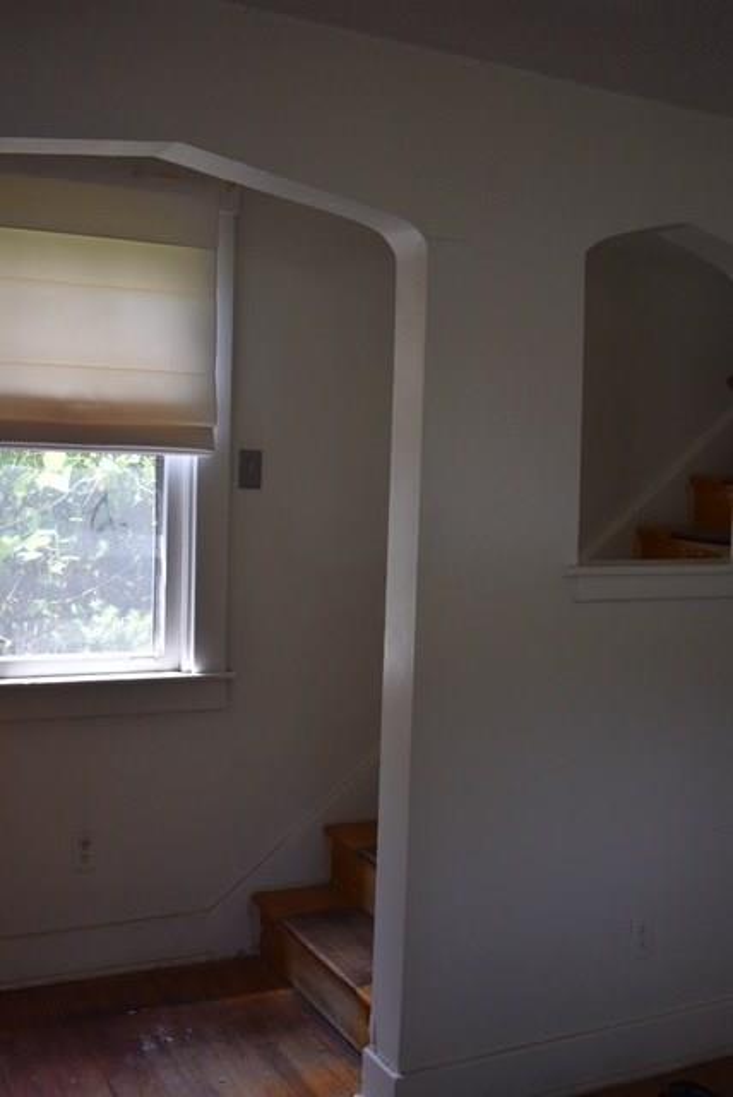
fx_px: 1143
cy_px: 548
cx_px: 366
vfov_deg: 51.2
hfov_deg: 35.6
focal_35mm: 38
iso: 640
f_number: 4
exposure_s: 1/250
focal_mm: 25
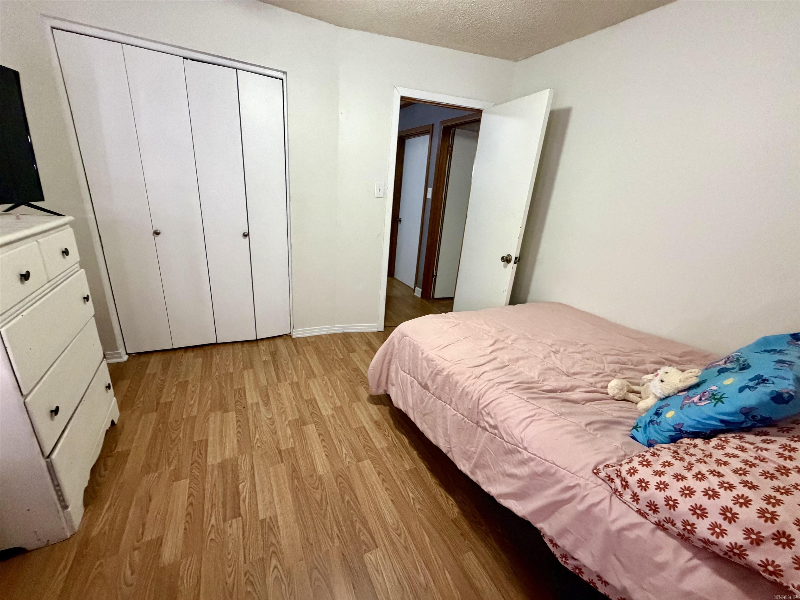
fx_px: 324
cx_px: 400
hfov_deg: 102.1
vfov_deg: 85.7
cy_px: 300
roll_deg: -5.4
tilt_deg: -18.0
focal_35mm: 14
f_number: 2.2
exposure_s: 1/60
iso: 640
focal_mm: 2.22
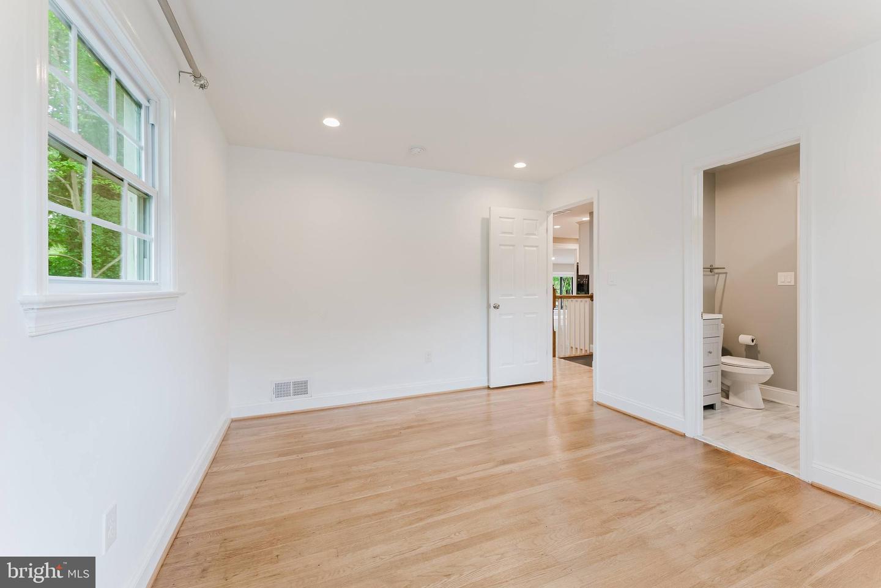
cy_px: 294
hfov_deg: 104.2
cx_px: 440
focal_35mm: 14
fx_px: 343
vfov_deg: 81.2
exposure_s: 1/2
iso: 200
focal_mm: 14
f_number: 9
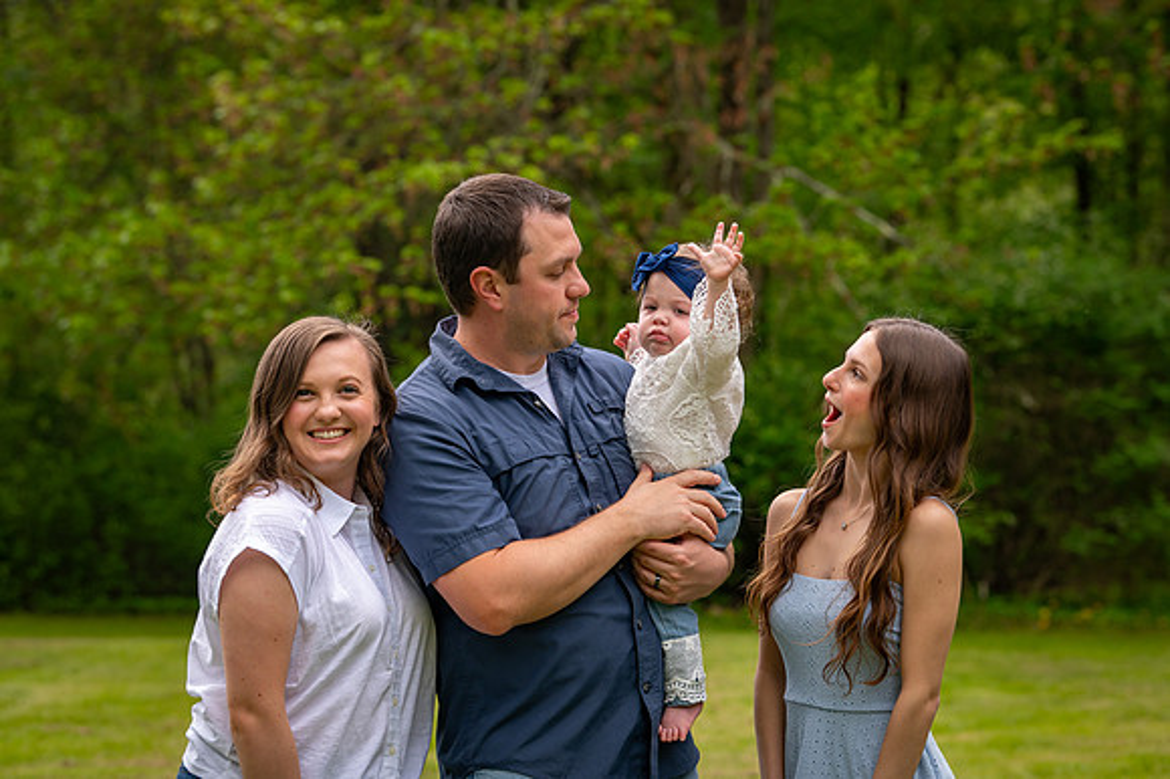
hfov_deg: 17.2
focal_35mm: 119
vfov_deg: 11.5
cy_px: 325
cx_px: 661
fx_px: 3860
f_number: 5
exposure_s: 1/800
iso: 400
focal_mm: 102
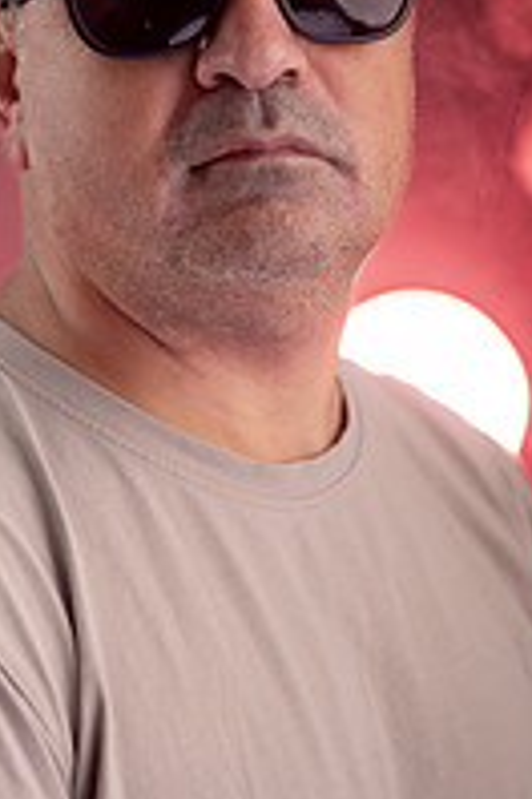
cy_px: 323
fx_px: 3480
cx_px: 210
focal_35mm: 157
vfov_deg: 13.1
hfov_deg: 8.7
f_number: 2
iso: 64
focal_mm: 69
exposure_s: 1/400
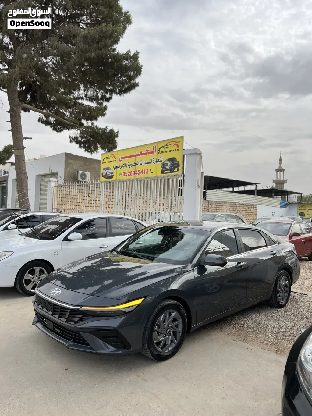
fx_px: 312
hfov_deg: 53.1
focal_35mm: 26
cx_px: 156
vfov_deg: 67.3
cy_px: 208
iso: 50
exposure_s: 1/1511
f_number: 1.5
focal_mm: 5.7
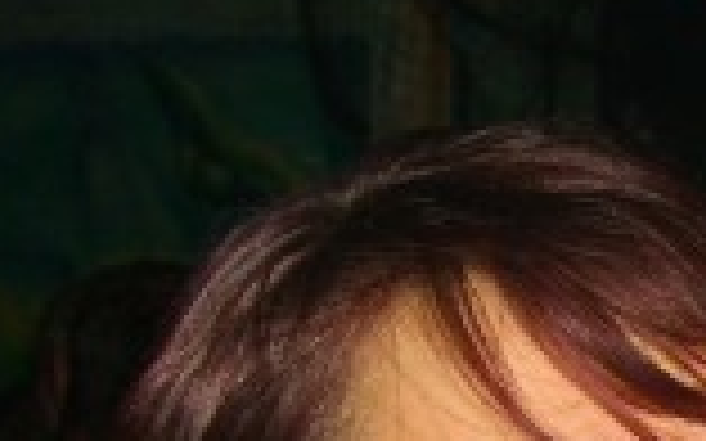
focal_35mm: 154
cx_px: 1151
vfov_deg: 8.2
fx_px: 2962
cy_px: 774
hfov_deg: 12.7
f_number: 2.8
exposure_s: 1/60
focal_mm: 7.9
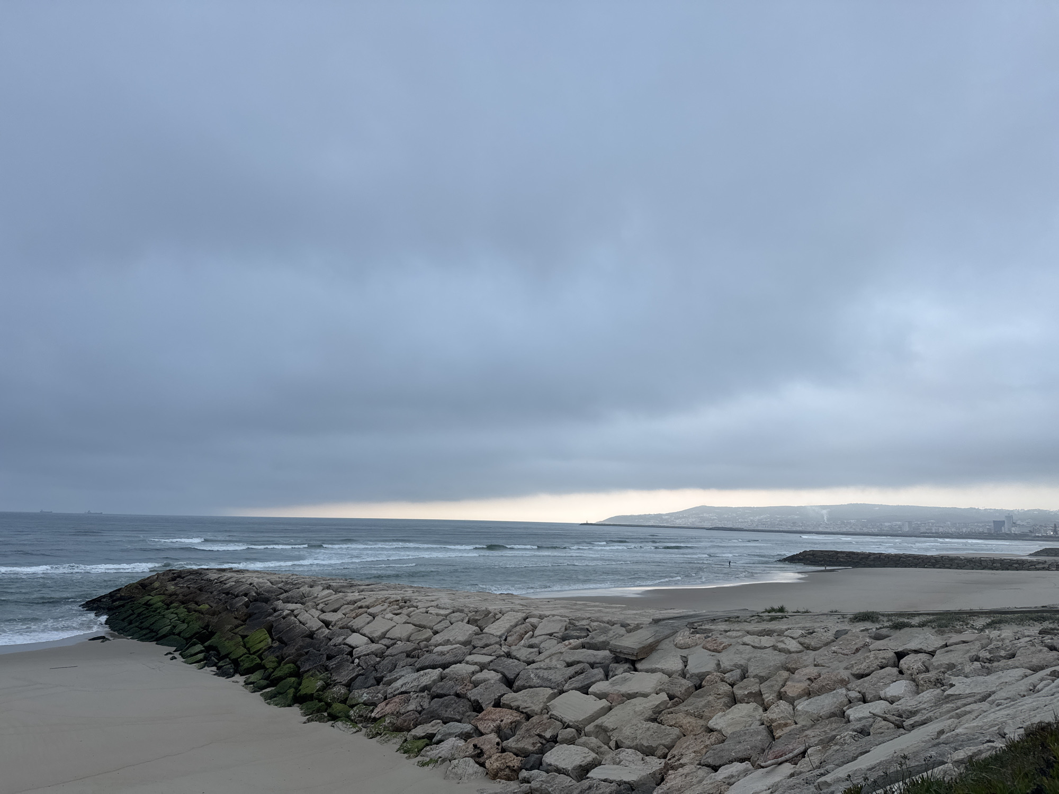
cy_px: 397
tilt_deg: +9.8
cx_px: 530
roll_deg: -1.5
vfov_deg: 56.8
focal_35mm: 24
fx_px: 734
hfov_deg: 71.6
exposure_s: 1/312
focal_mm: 6.76
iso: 80
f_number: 1.78
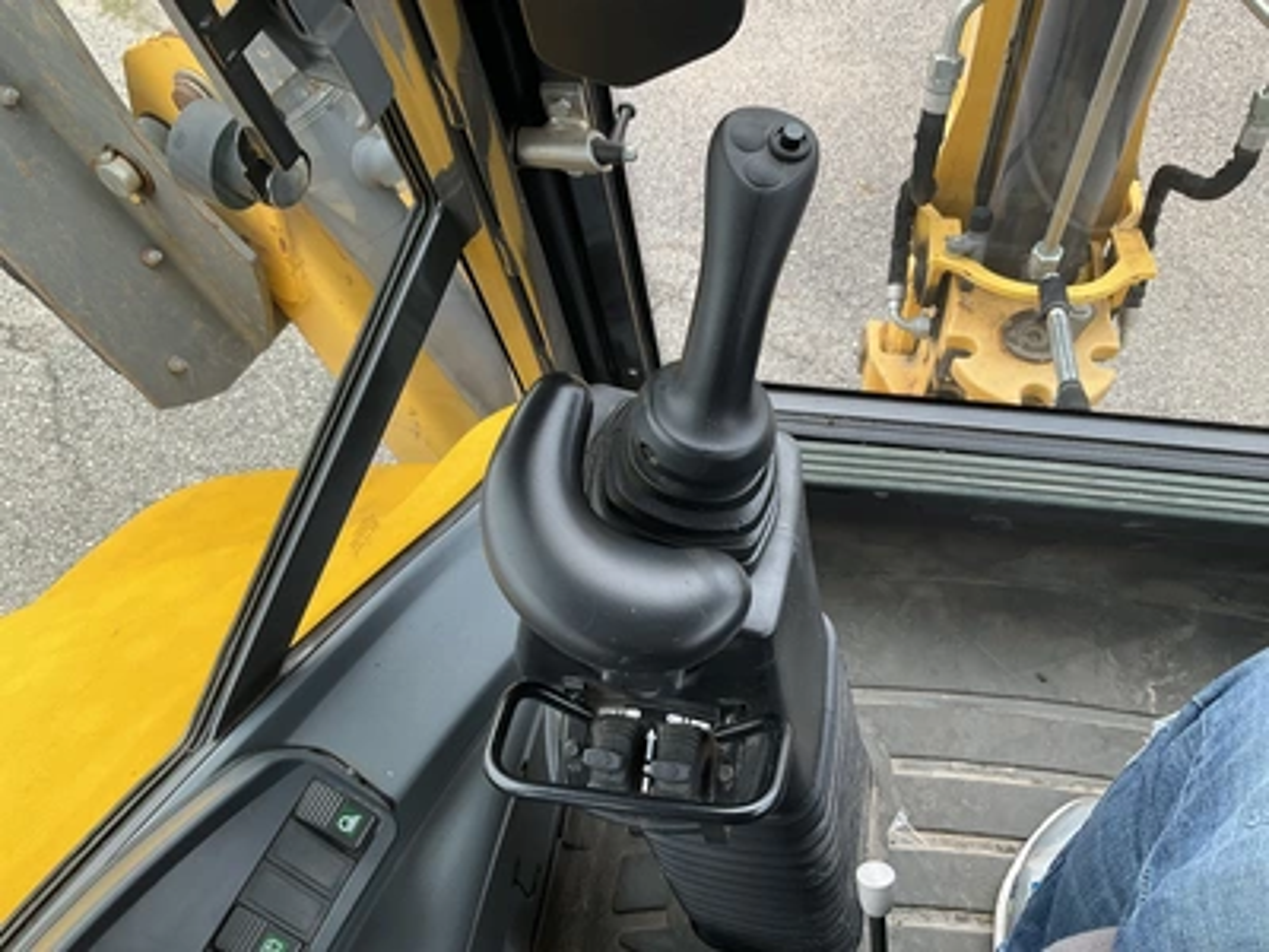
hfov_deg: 61.7
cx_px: 634
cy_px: 476
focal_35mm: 29
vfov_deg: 48.2
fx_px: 1063
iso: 32
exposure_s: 1/122
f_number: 1.8
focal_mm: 3
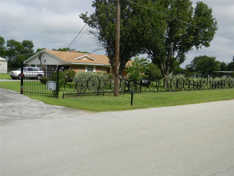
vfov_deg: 35.1
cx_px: 117
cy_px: 88
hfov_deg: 45.8
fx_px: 277
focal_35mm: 41
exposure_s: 1/282
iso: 80
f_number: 7.6
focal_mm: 7.3
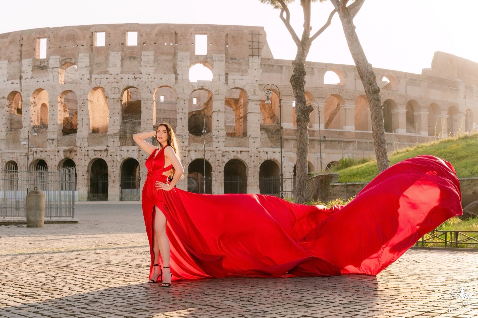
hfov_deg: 44.5
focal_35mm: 44
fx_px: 584
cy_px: 159
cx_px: 239
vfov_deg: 30.5
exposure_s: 1/400
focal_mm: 44
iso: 400
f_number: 8
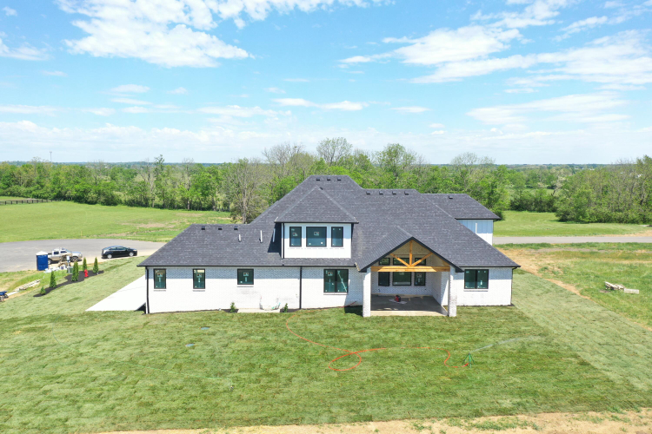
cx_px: 326
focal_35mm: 28
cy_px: 217
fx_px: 507
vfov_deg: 46.4
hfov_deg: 65.5
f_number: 5
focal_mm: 10.26
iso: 100
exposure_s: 1/320
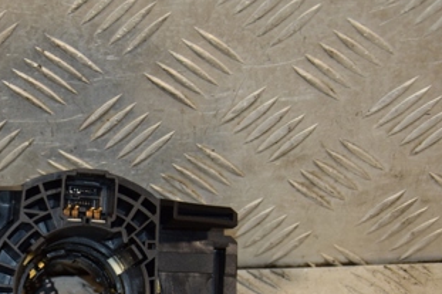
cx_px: 21
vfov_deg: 9.8
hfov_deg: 14.6
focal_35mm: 139
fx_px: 1706
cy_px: 280
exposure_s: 1/160
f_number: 4.8
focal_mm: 45
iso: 800
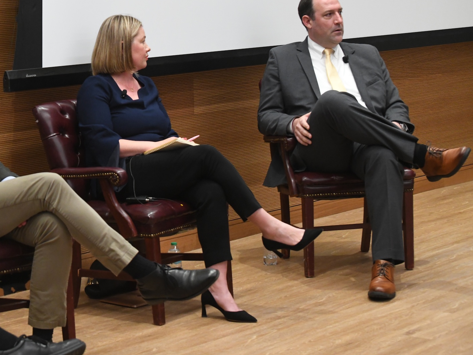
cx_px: 72
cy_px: 91
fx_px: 1613
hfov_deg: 16.5
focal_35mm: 118
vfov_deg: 12.5
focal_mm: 70
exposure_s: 1/100
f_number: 5.6
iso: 4000
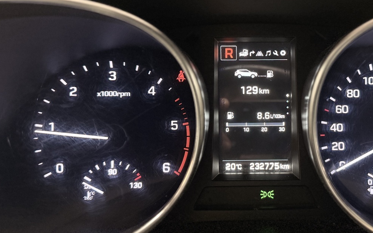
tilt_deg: -24.1
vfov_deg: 34.4
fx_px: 376
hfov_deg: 51.6
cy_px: 104
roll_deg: -0.1
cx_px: 254
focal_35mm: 37
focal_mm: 6.76
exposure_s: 1/50
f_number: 1.78
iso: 250
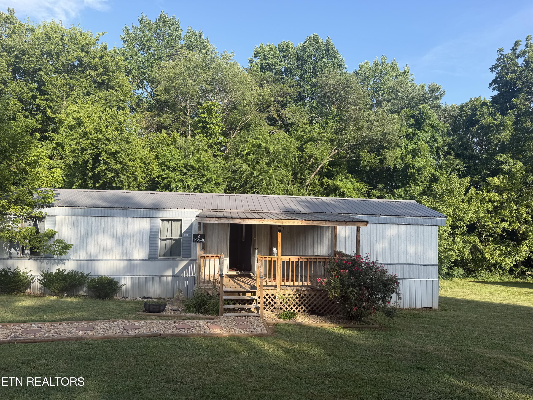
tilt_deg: +3.2
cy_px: 200
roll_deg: -1.3
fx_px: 370
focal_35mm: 24
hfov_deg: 71.6
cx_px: 266
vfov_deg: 56.8
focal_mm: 6.76
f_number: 1.78
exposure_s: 1/1464
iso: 80
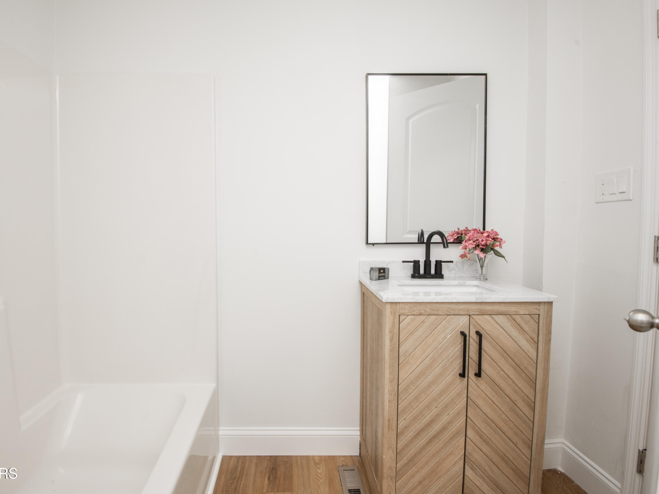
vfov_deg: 71.6
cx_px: 294
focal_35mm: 18
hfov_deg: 87.4
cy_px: 240
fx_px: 343
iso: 400
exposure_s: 1/80
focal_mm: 16
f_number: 9
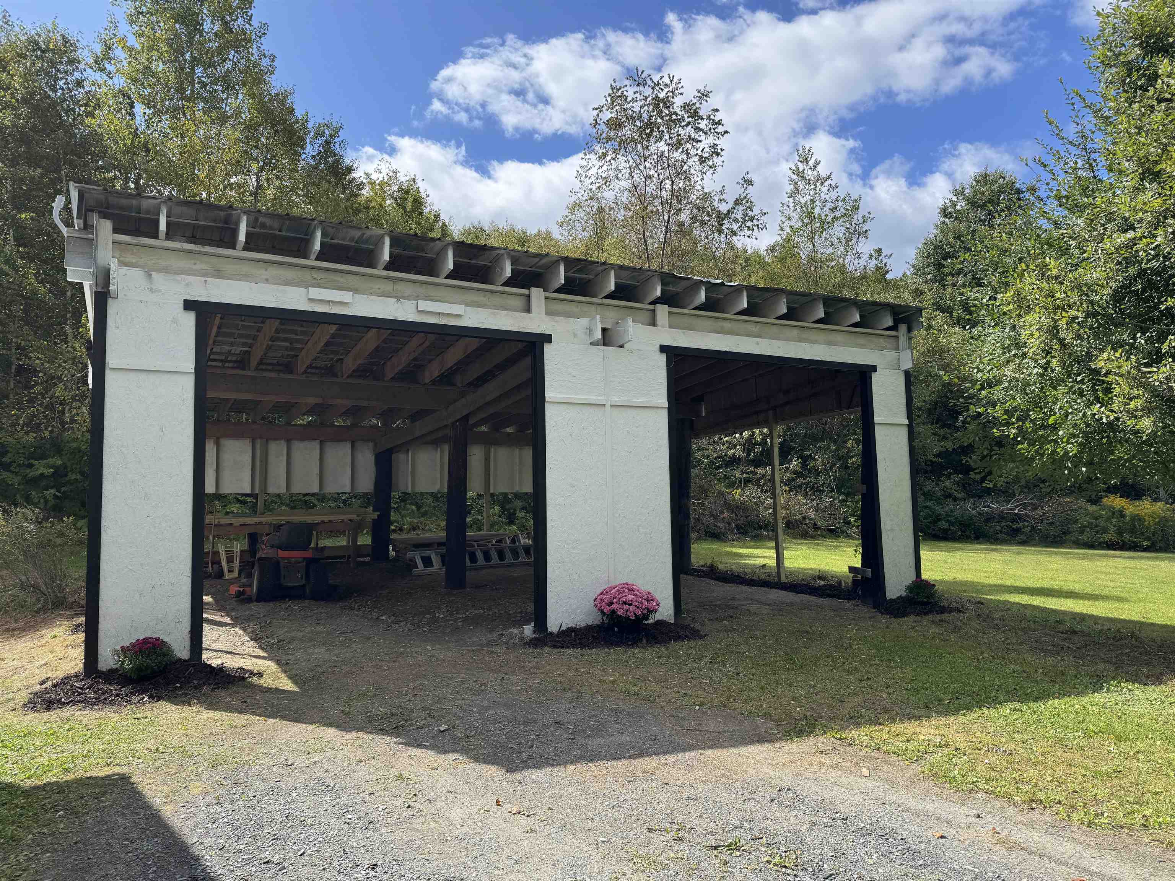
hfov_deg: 71.6
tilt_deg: +5.9
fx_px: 815
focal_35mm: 24
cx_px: 588
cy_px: 440
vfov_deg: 56.8
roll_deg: +1.4
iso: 80
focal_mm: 6.76
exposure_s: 1/2710
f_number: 1.78
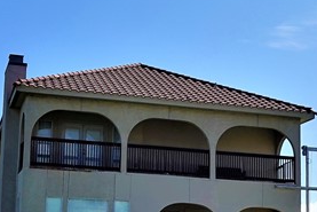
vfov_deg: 14.5
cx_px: 184
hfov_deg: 21.7
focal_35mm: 94
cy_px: 159
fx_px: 828
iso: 100
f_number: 5
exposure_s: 1/1000
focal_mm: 9
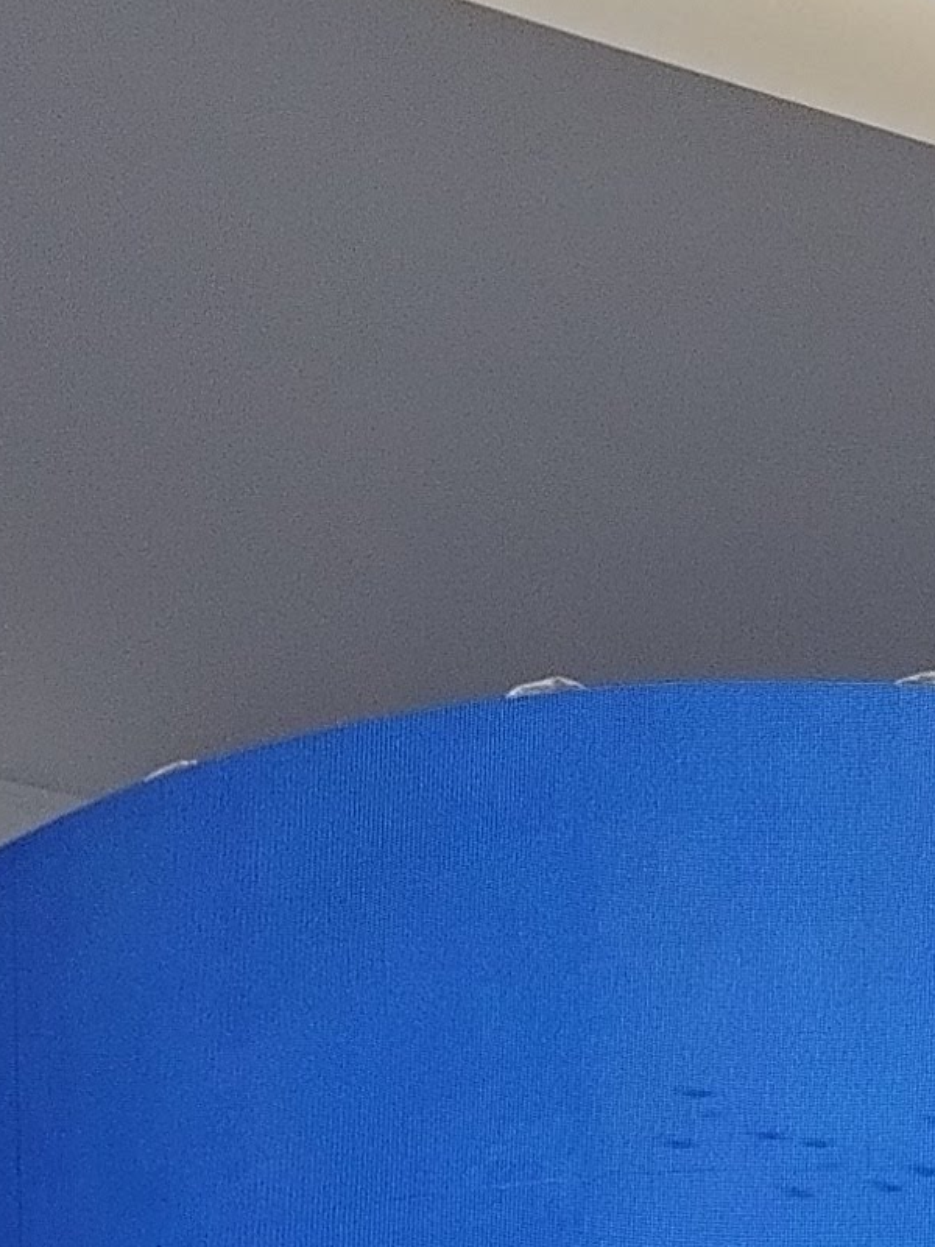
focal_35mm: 125
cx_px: 798
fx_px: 4502
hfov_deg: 11.8
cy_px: 2831
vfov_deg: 12.8
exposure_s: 1/40
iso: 330
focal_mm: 5.95
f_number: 1.89
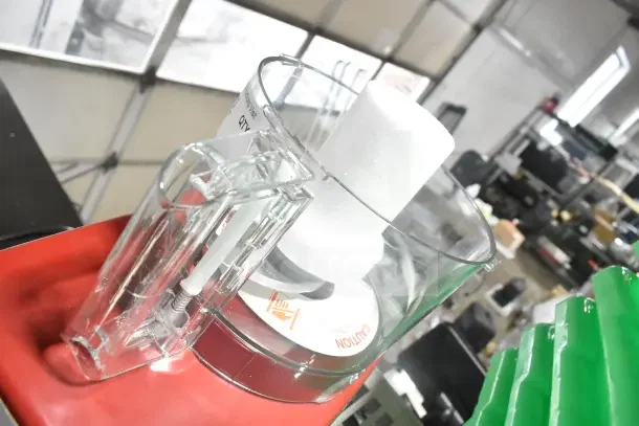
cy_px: 213
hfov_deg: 67.4
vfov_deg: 48.0
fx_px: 479
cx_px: 320
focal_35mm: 27
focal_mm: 18
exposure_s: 1/160
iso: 1600
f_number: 6.3
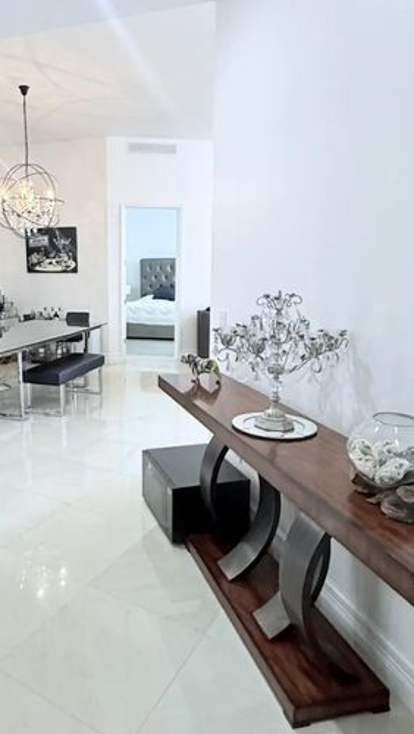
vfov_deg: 71.8
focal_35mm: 26
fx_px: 506
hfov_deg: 43.3
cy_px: 346
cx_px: 115
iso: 400
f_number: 2.2
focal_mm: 2.22
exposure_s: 1/60
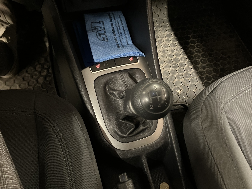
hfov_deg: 63.4
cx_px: 126
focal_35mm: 28
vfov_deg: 49.7
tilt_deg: -58.3
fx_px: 204
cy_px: 94
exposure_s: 1/17
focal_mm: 3.99
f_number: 1.8
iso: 800
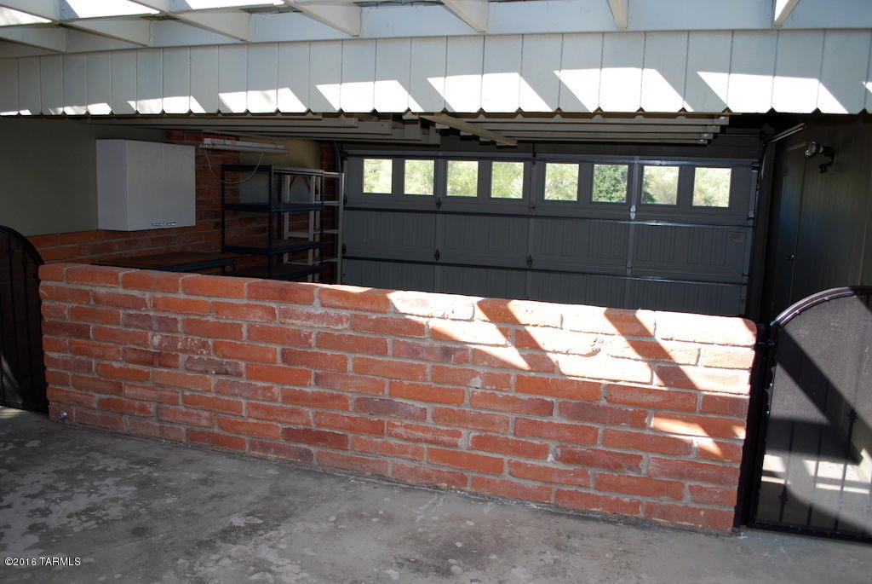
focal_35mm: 27
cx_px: 436
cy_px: 292
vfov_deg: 48.0
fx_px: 655
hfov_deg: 67.3
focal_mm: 18
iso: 100
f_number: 3.5
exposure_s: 1/125
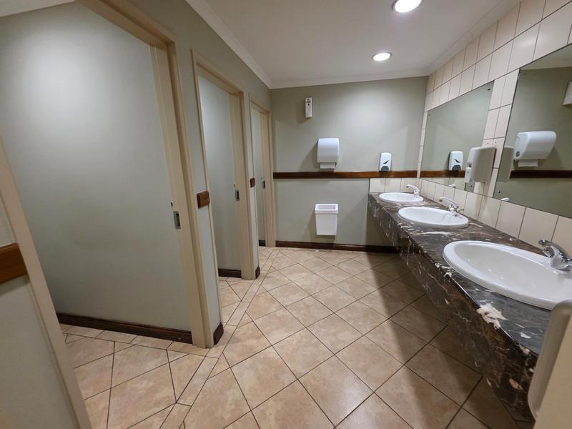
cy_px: 214
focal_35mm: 13
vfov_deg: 89.9
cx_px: 286
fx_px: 215
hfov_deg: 106.2
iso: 500
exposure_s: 1/50
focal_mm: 2.2
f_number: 1.9
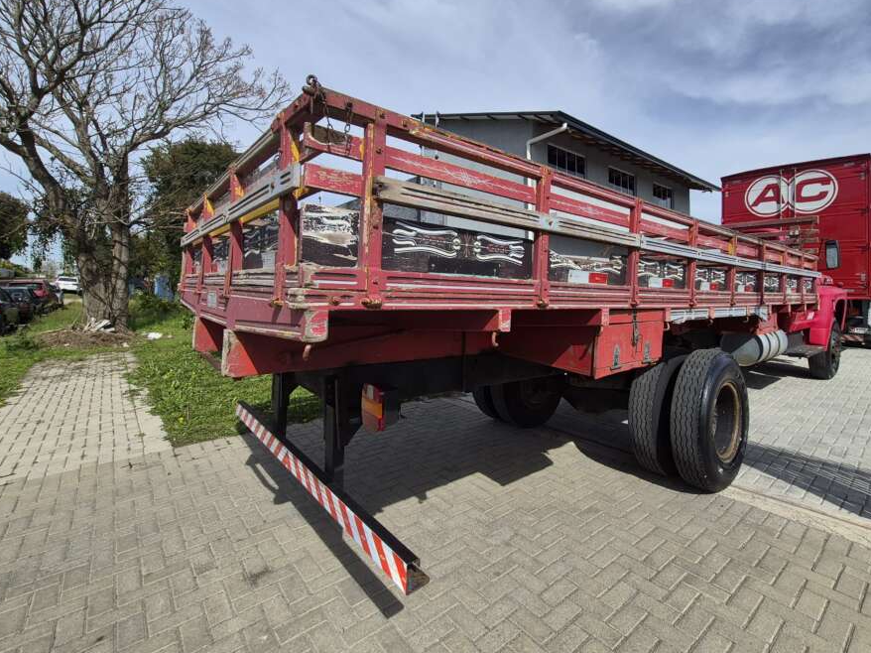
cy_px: 277
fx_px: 402
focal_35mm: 16
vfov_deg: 77.6
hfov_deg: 94.3
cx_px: 473
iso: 40
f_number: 2.2
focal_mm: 1.74
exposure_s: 1/2512
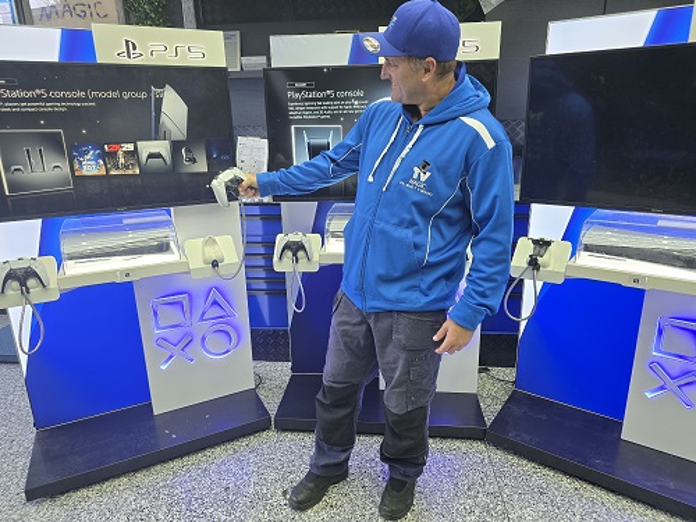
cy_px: 261
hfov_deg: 73.9
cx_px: 348
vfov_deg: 58.9
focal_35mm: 23
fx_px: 462
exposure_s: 1/100
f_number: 1.7
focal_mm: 6.3
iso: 100
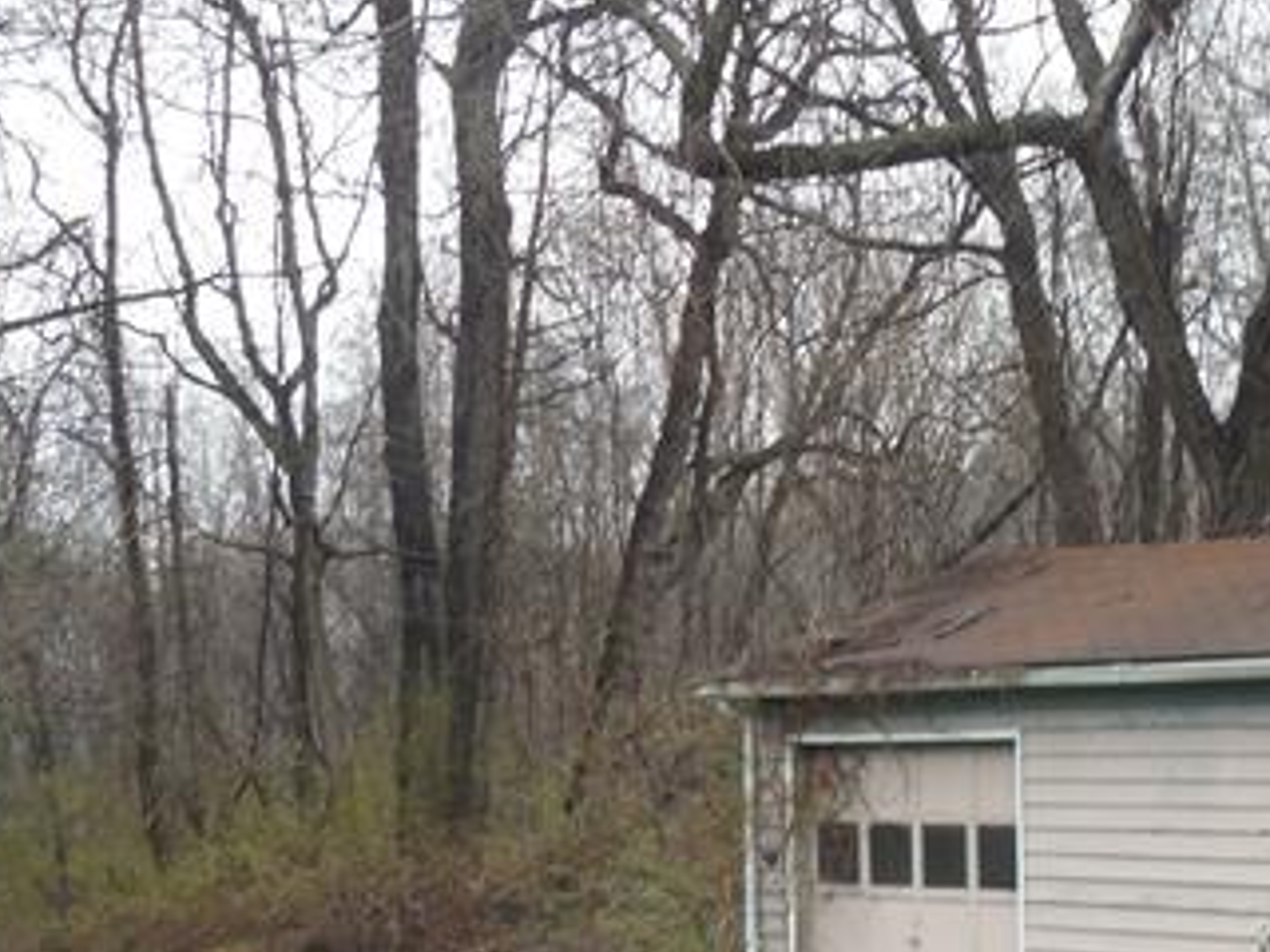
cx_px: 960
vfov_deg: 17.1
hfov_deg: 22.5
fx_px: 3155
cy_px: 670
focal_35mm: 86
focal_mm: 7.8
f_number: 3.9
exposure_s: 1/160
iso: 125
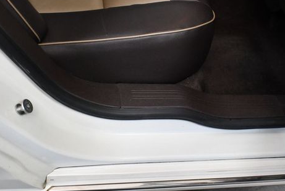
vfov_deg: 27.0
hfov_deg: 39.4
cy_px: 113
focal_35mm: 50
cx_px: 174
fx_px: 396
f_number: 3.5
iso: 2500
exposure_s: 1/125
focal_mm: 18
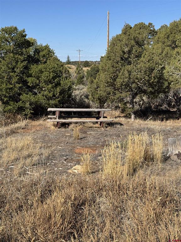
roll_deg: +0.8
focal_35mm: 48
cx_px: 90
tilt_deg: -10.9
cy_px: 121
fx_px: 335
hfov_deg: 30.3
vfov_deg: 39.7
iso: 64
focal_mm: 6.76
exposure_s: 1/4975
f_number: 1.78
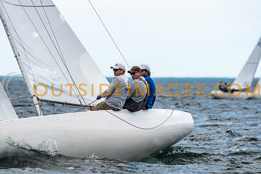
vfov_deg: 2.9
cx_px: 130
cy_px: 87
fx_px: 3440
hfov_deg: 4.3
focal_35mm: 474
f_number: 5.6
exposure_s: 1/2000
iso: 320
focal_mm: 300
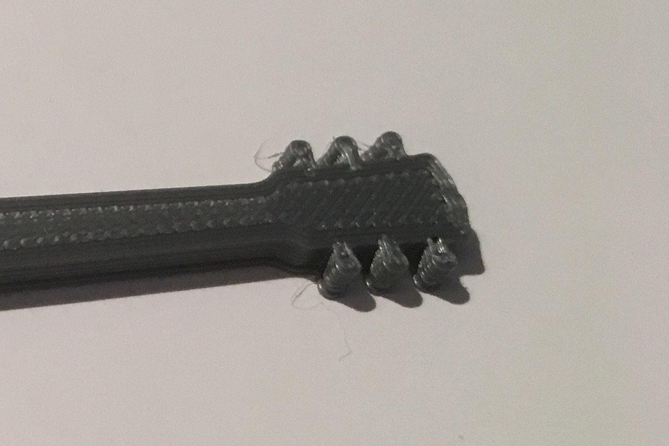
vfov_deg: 13.5
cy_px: 265
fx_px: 1877
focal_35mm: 101
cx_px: -410
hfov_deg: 17.6
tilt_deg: -57.9
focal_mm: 4.15
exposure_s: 1/33
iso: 50
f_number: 2.2
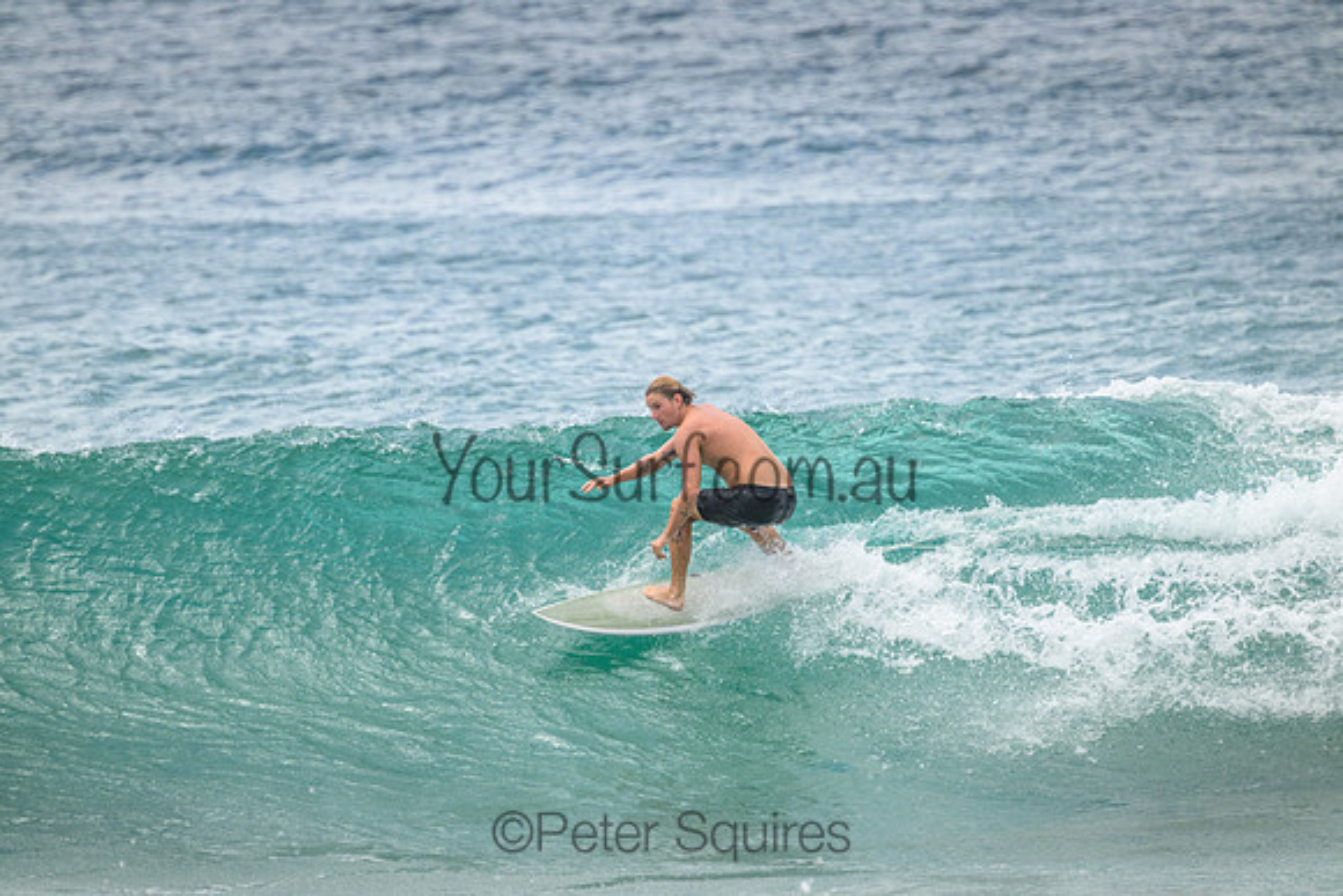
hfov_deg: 2.6
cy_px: 448
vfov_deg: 1.7
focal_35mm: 800
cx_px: 672
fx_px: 29850
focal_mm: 800
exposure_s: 1/2000
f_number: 11
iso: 1100
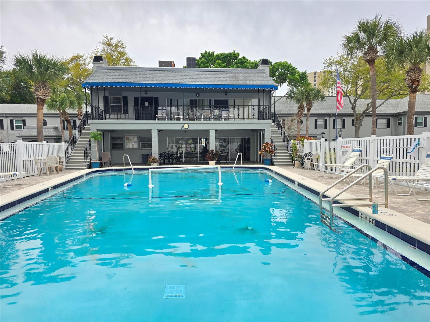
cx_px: 215
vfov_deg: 58.9
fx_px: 286
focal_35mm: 23
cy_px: 161
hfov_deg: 73.9
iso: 12
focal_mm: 6.3
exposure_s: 1/334
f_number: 1.7
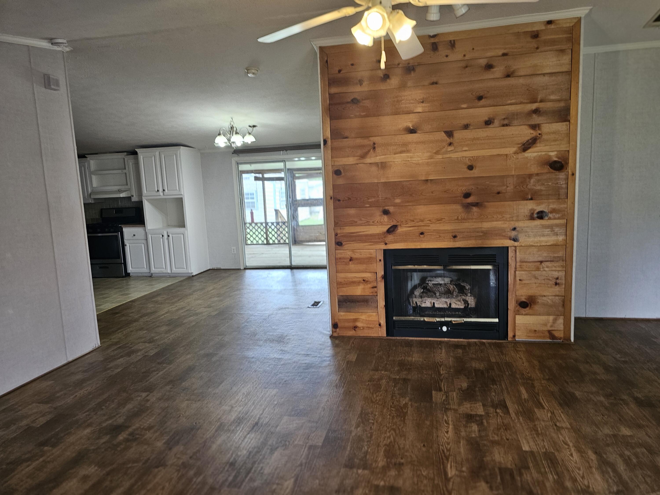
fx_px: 439
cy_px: 248
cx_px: 330
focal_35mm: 23
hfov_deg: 73.9
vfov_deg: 58.9
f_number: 1.7
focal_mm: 6.3
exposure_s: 1/120
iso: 200
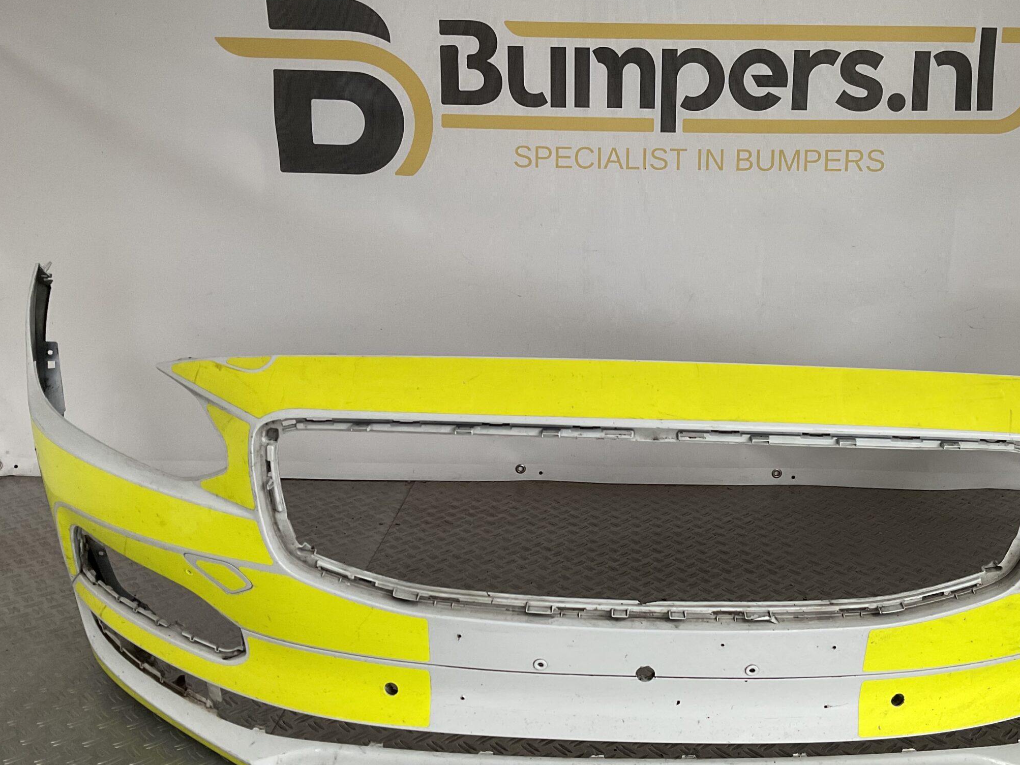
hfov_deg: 49.7
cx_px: 632
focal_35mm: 37
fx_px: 1090
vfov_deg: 38.7
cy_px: 408
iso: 50
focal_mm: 3
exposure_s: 1/100
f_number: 1.8
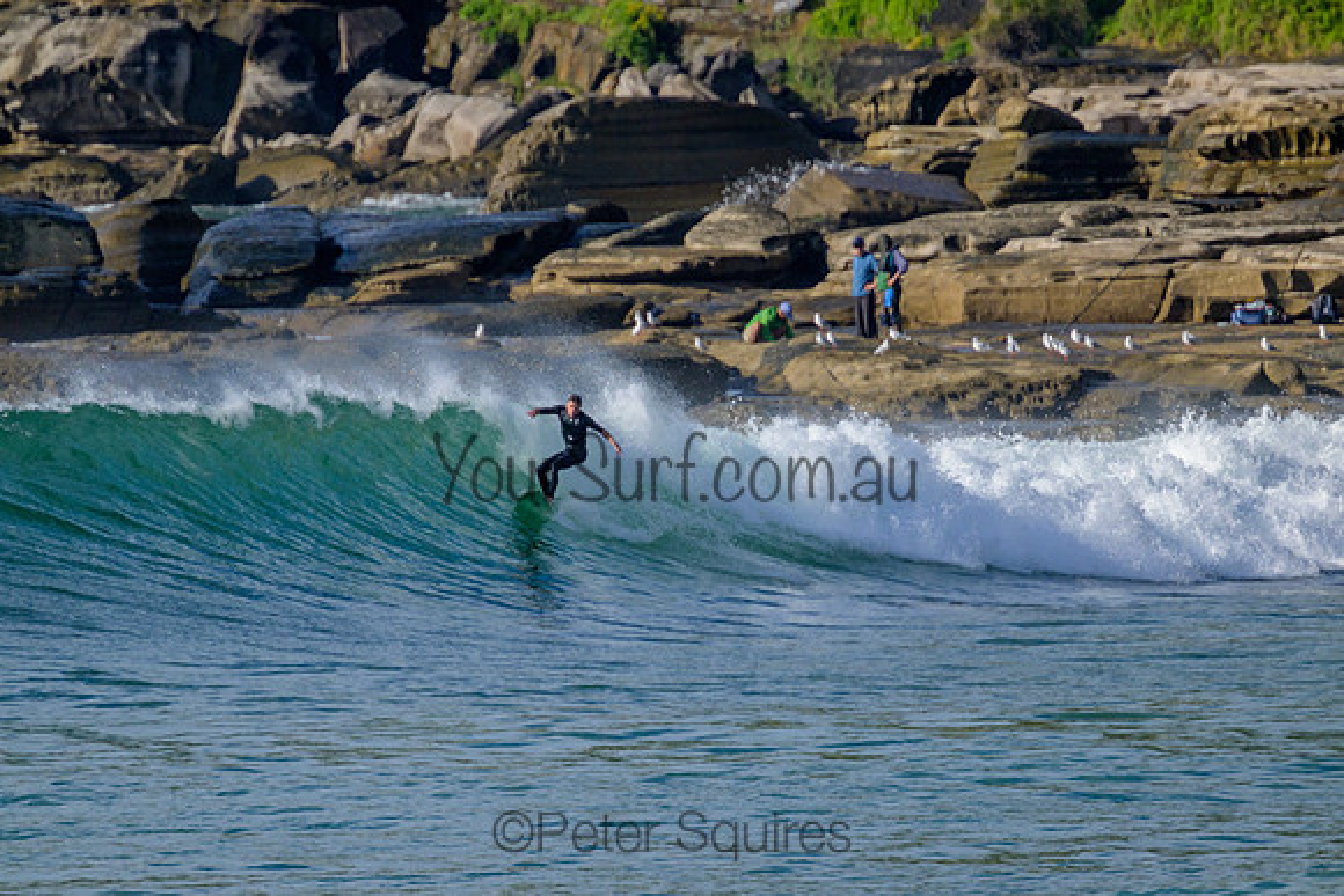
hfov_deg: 2.6
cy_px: 448
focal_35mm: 800
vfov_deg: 1.7
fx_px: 29872
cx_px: 672
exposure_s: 1/2000
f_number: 11
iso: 800
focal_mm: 800
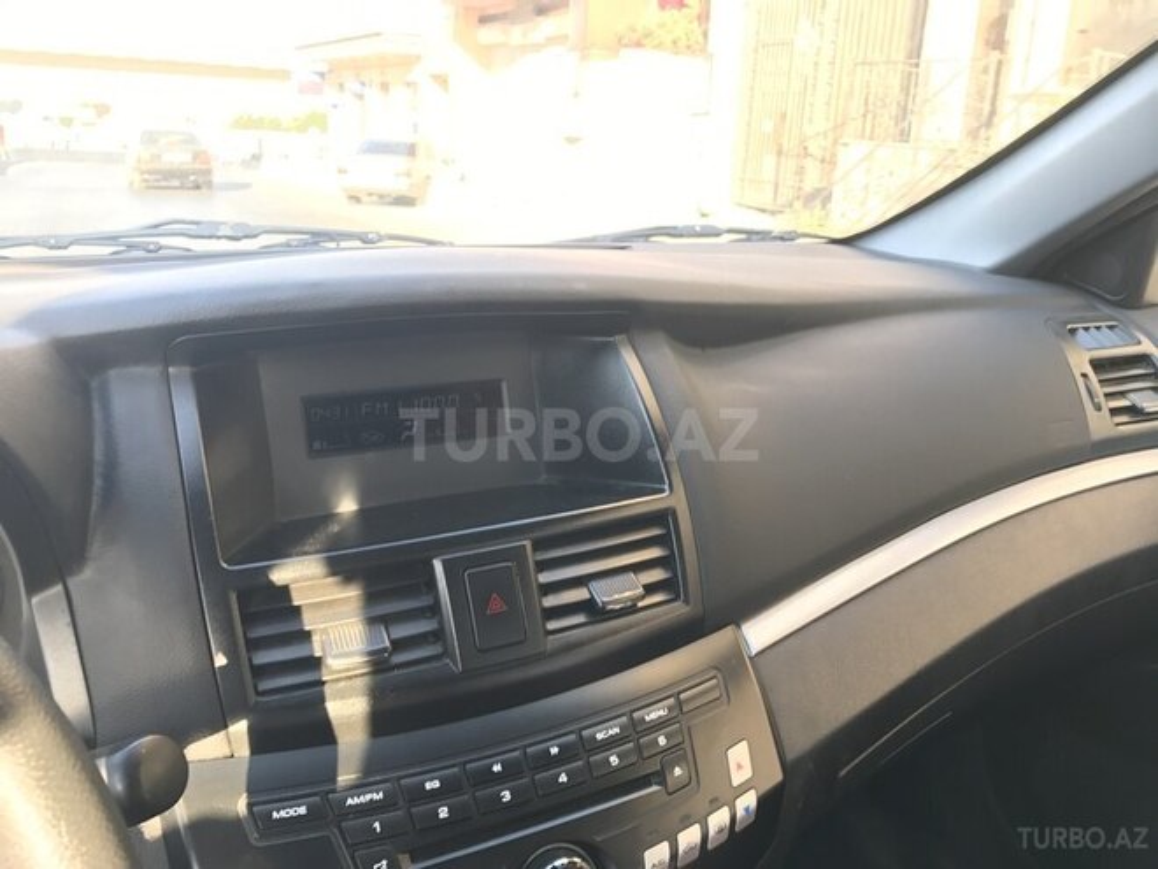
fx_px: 937
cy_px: 434
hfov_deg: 63.4
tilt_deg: -21.4
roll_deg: -5.6
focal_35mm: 28
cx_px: 579
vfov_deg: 49.7
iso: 25
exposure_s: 1/50
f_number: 1.8
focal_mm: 3.99
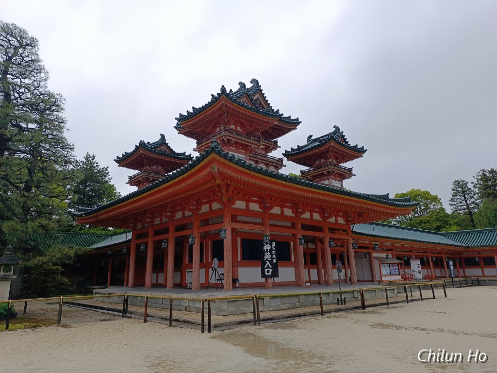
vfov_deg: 56.8
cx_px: 248
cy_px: 186
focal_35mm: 24
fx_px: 345
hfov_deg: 71.6
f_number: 1.65
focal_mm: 6.14
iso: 51
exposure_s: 1/445
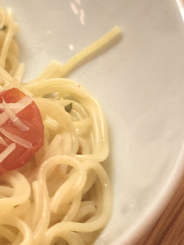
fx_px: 1468
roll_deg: -4.0
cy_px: -35
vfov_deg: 9.5
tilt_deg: -39.5
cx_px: -168
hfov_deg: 7.0
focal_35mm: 207
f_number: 2.4
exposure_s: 1/40
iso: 100
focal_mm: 6
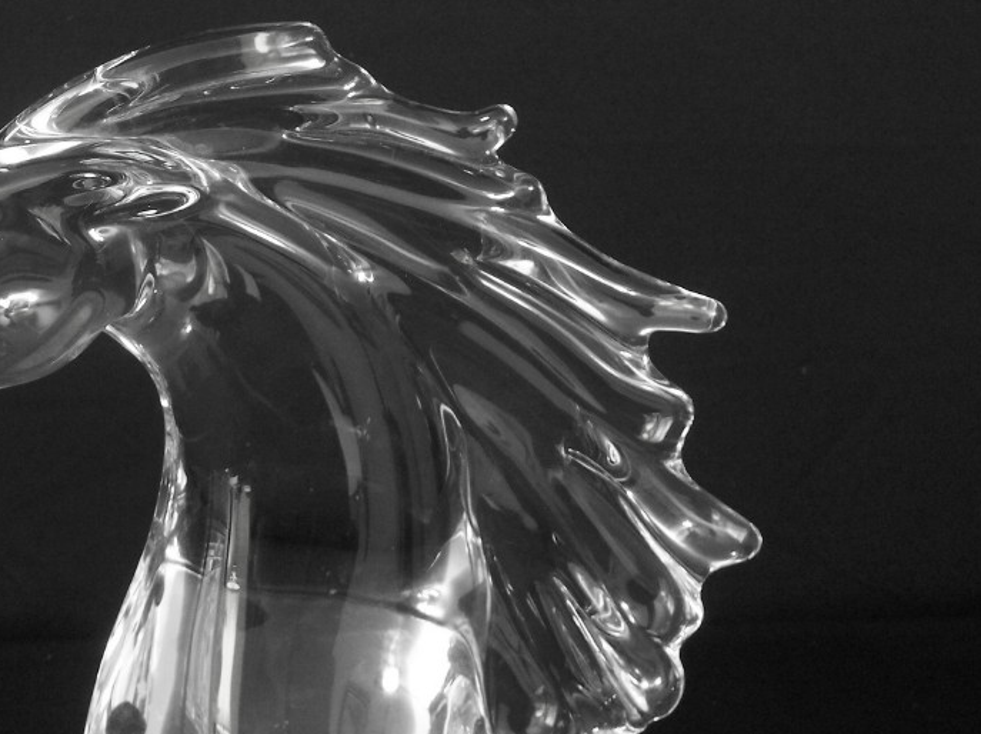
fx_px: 2152
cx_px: 357
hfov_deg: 25.6
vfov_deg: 19.3
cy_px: 491
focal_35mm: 76
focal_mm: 10.7
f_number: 3.4
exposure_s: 1/8
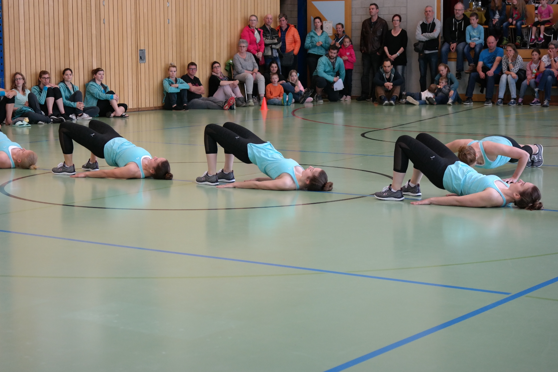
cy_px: 186
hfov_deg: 26.3
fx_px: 1193
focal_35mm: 77
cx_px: 279
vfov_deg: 17.7
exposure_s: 1/80
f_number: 4
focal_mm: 50
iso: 800
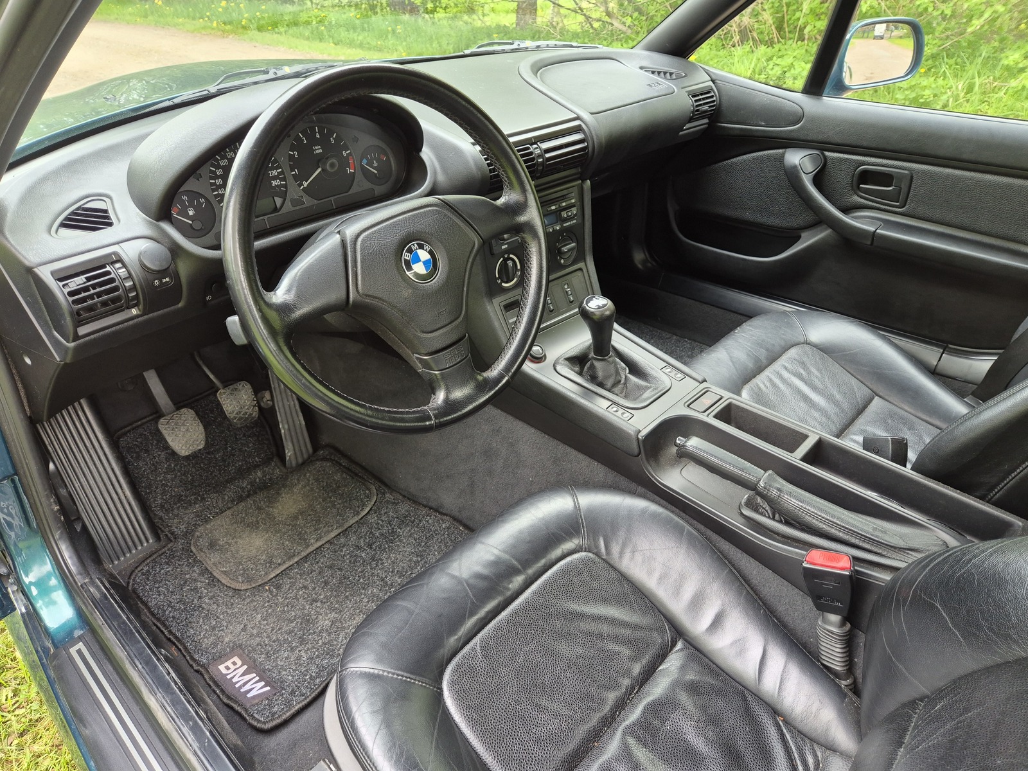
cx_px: 514
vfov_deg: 58.9
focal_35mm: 23
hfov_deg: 73.9
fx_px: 683
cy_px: 386
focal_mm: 5.4
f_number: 1.8
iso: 160
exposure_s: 1/180
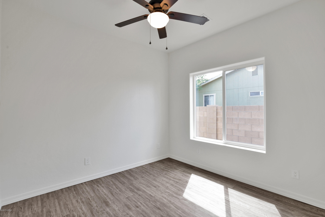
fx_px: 144
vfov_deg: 73.7
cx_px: 162
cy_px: 108
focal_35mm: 16
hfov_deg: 96.7
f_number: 8
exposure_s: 1/25
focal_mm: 16
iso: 320
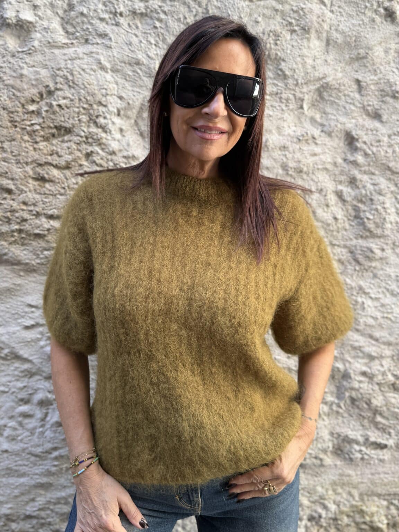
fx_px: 369
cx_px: 200
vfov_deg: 71.6
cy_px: 266
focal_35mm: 24
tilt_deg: -8.2
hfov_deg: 56.8
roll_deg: -0.1
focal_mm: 6.76
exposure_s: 1/121
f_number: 1.78
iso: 80
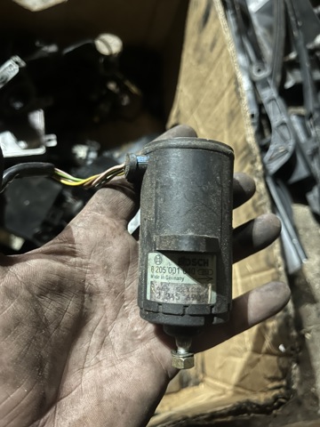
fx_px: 320
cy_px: 214
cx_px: 160
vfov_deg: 67.3
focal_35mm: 26
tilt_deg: -69.2
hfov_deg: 53.1
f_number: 1.6
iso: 640
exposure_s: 1/17
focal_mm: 5.1
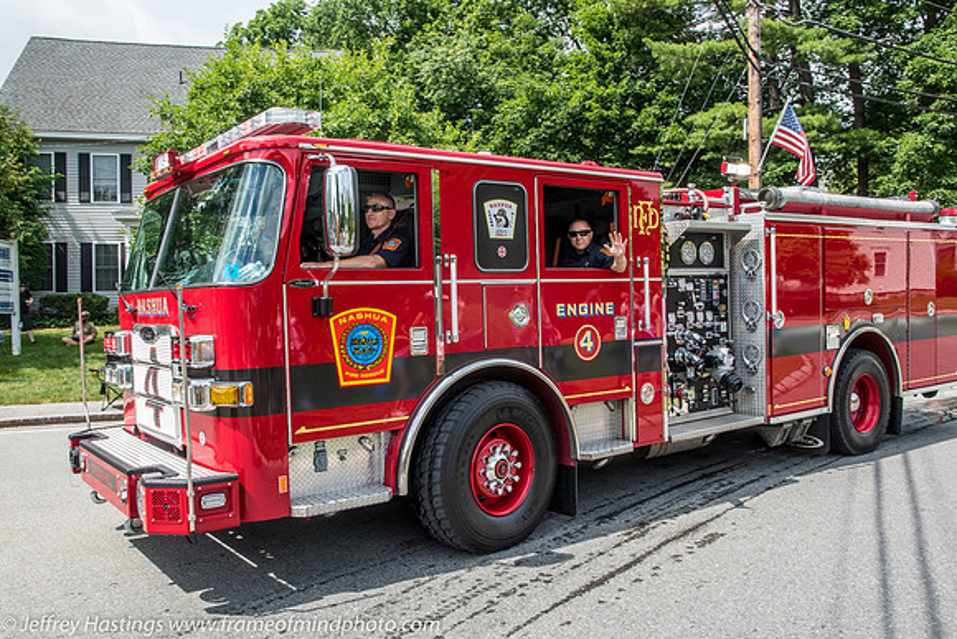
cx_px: 478
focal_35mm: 30
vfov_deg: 43.6
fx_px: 798
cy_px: 320
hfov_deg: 61.9
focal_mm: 20
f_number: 13
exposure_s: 1/125
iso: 200
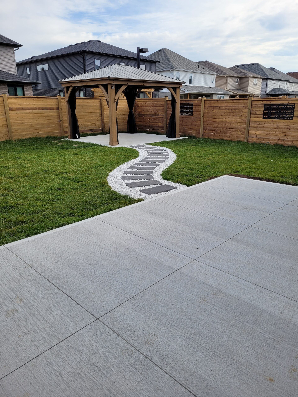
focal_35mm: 26
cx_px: 149
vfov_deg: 67.3
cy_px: 198
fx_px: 298
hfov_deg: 53.1
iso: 40
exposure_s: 1/1676
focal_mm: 5.4
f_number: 1.8
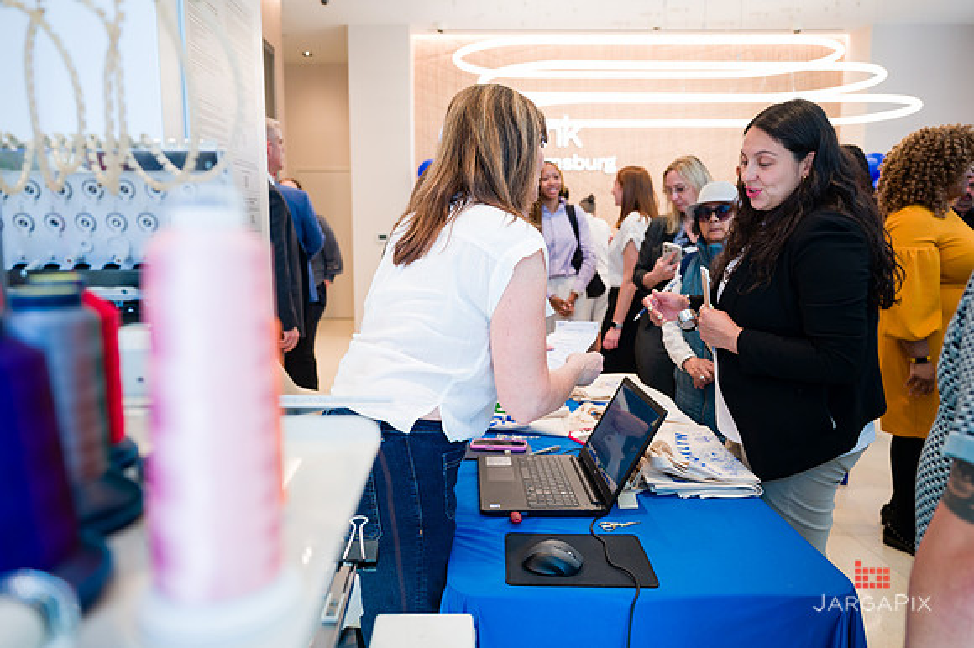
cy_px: 316
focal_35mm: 26
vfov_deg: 49.7
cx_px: 475
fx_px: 700
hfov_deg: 69.6
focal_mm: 24
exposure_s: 1/200
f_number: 3.2
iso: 500
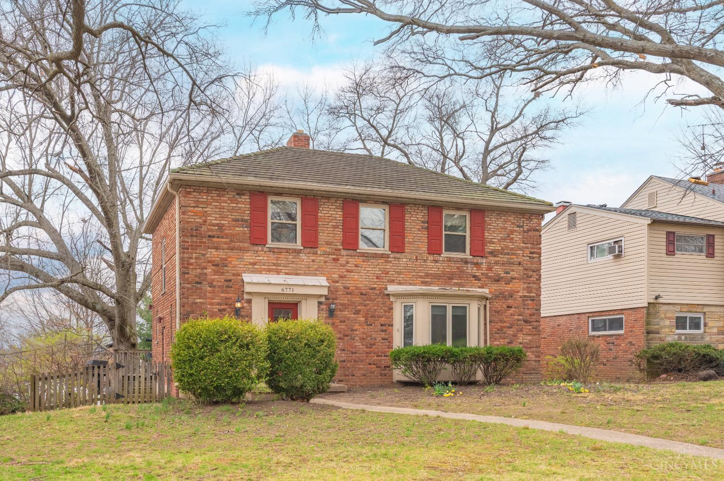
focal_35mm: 30
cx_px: 362
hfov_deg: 62.0
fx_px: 603
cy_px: 240
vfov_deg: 43.5
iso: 320
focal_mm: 30
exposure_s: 1/6400
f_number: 7.1
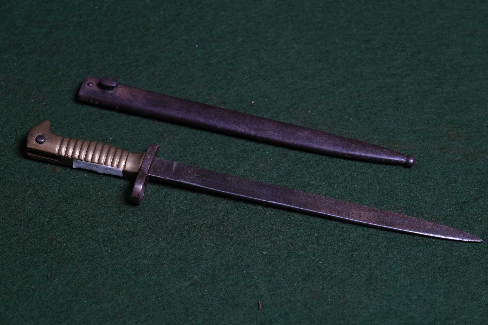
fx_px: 1138
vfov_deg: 16.3
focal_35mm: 84
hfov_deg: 24.2
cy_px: 162
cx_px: 245
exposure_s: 1/160
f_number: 5.6
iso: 320
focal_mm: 55
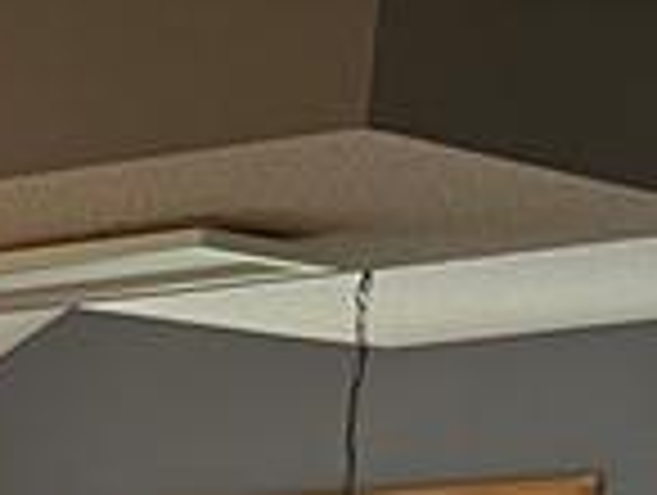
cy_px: 1575
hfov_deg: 9.3
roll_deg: +0.6
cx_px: -1066
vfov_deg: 7.1
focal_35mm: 182
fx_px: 3460
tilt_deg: -13.9
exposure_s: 1/60
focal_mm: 5.1
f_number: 1.6
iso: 250
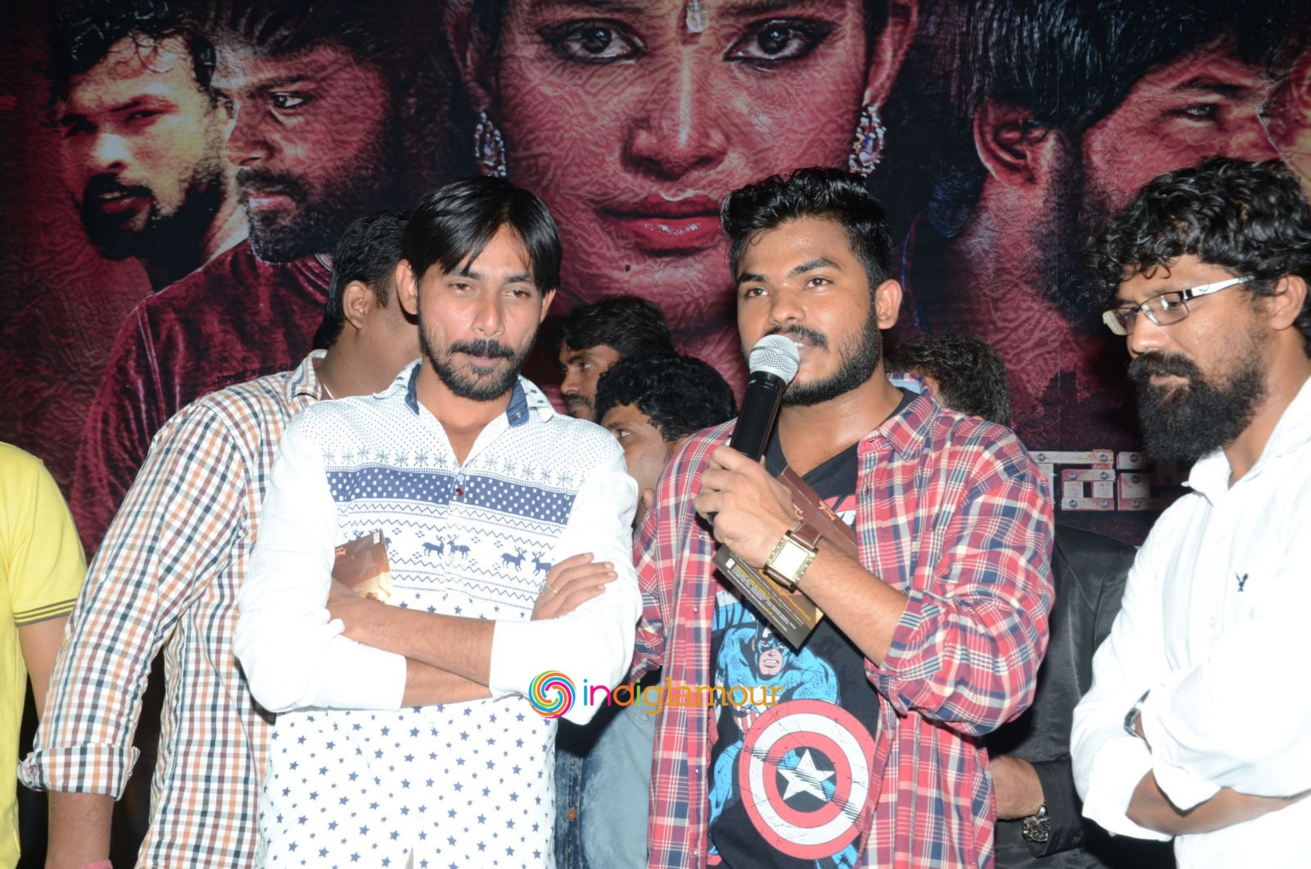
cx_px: 656
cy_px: 434
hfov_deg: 39.0
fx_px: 1854
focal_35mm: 51
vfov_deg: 26.4
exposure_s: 1/160
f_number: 7.1
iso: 320
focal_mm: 34
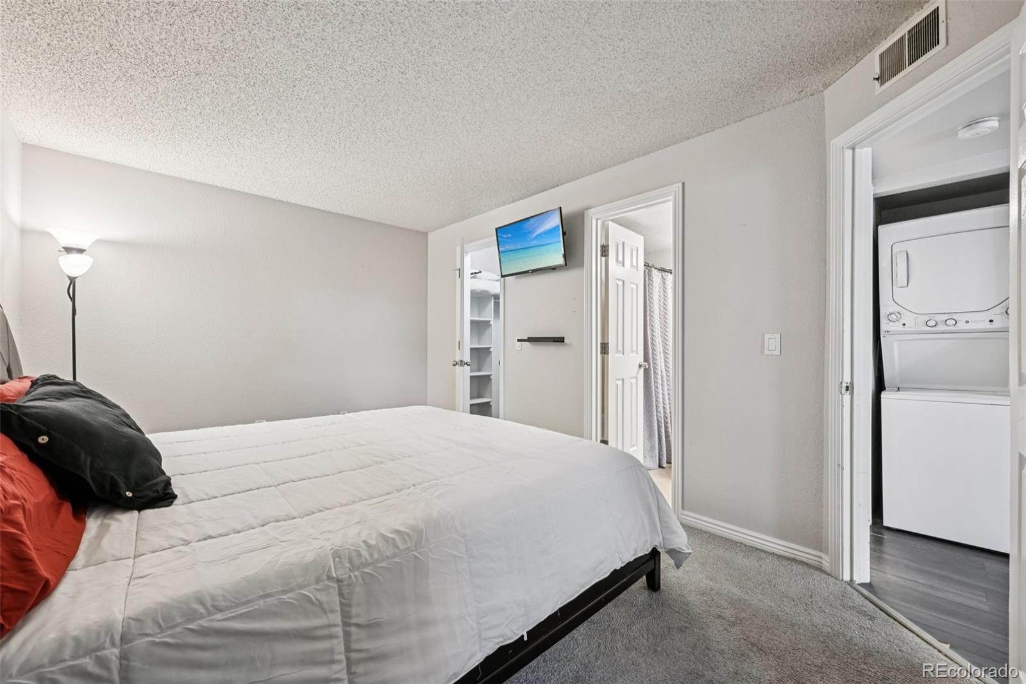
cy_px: 342
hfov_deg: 104.3
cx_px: 513
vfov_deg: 81.2
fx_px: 399
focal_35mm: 14
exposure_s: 1/4
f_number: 11
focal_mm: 14
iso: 400
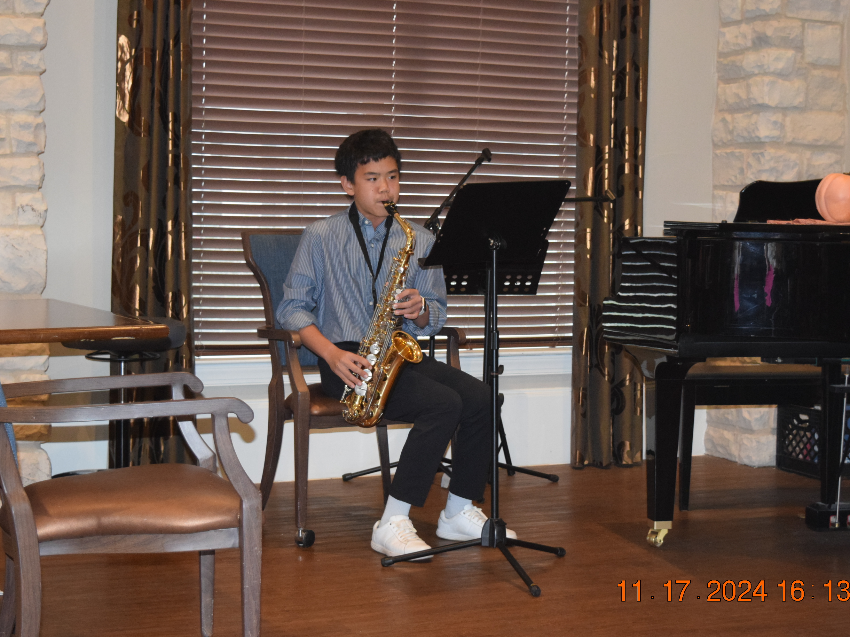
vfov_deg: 22.6
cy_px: 318
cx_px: 462
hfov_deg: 29.8
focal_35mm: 65
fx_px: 1596
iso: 3200
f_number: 5
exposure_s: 1/60
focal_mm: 40
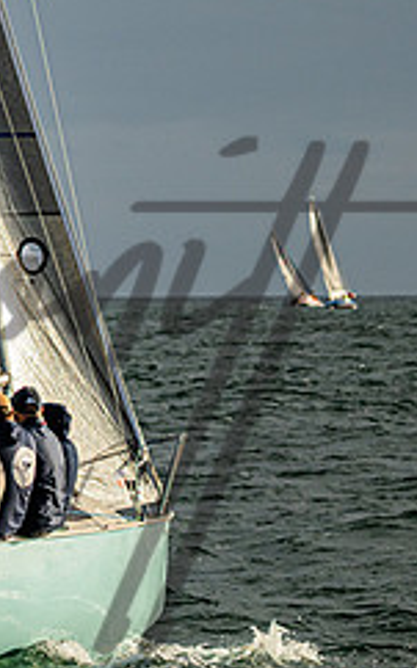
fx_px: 6099
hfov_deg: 3.9
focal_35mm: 335
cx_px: -293
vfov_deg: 6.3
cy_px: 210
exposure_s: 1/3200
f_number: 4.5
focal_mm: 100
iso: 250
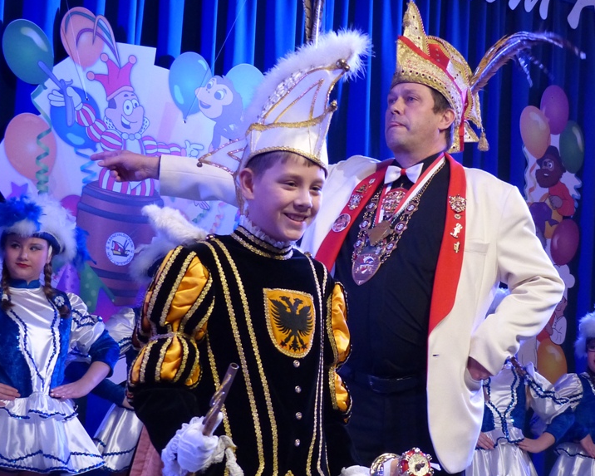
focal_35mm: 108
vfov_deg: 14.3
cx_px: 366
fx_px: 1902
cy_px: 308
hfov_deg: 17.8
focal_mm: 11.9
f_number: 2.8
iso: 400
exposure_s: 1/80
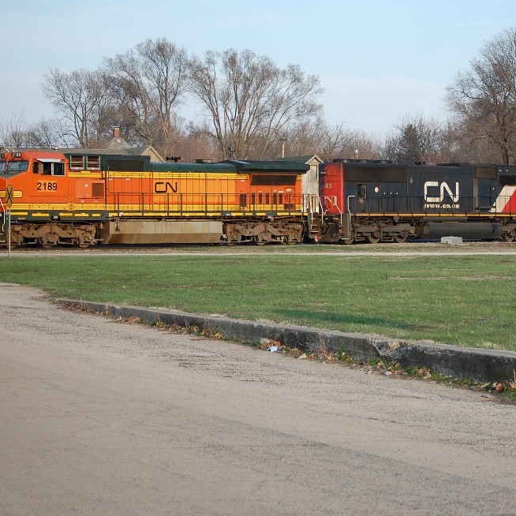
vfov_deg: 15.9
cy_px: 259
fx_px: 1849
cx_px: 354
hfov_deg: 15.8
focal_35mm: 110
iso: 400
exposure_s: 1/1000
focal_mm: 55
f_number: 4
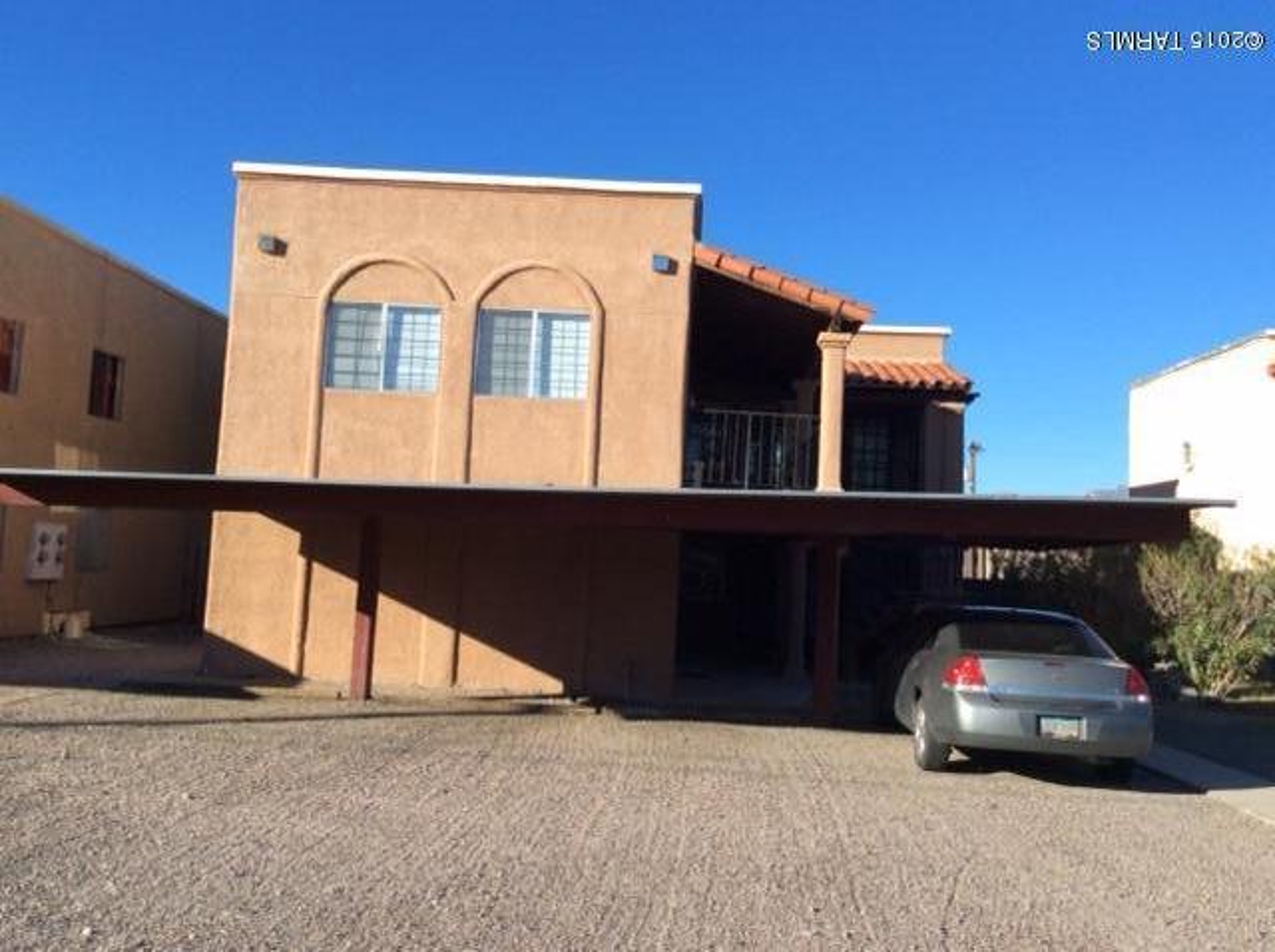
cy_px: 476
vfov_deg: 44.1
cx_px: 638
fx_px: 1177
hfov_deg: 56.9
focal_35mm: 32
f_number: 2.4
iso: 32
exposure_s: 1/923
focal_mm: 3.3
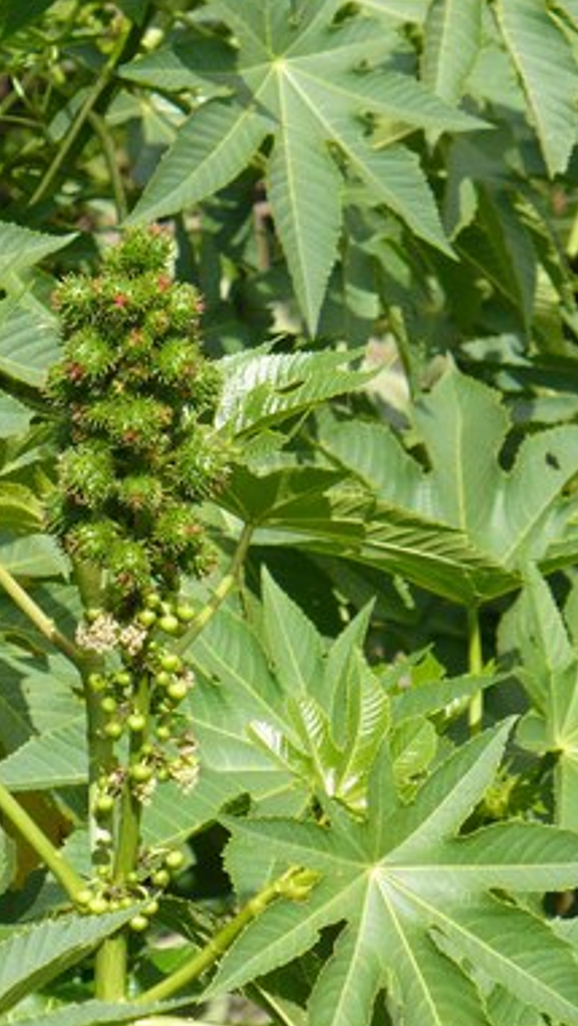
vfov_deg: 9.1
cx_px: 105
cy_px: 486
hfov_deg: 5.1
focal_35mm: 238
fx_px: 6482
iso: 100
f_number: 3.8
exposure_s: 1/640
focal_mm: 22.9
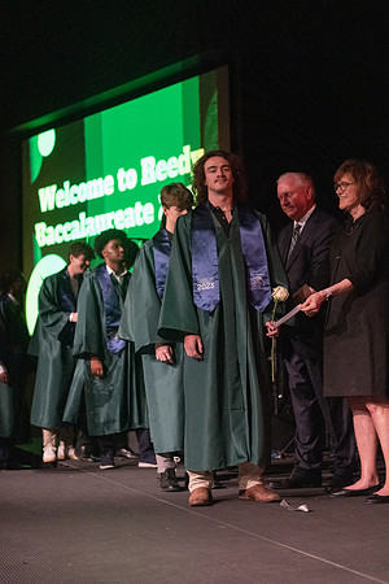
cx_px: 194
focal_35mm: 70
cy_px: 292
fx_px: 1134
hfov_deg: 19.5
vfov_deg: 28.8
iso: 16000
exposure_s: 1/1000
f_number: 2.8
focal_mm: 70
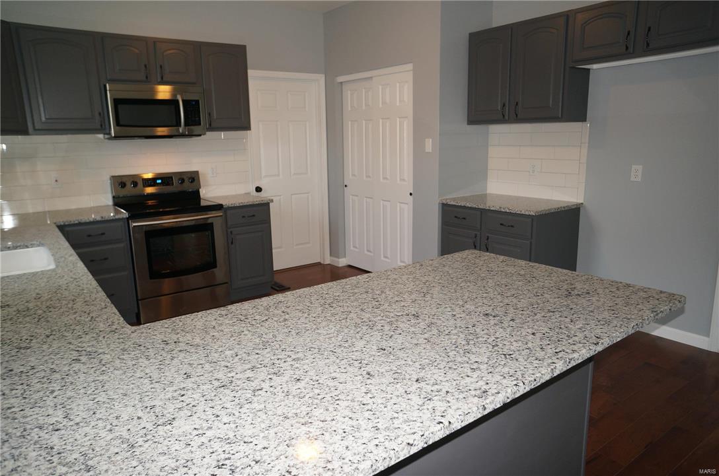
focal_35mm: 24
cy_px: 238
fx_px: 478
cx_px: 360
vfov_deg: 52.9
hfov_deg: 73.8
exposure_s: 1/60
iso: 320
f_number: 4
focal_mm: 16
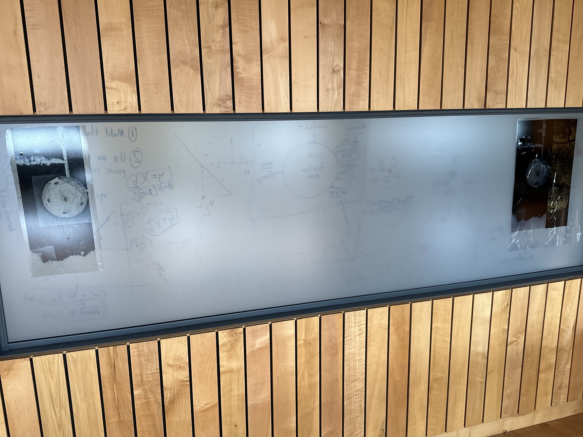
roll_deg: +1.9
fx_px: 488
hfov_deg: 61.7
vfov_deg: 48.2
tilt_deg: -14.0
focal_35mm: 29
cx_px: 287
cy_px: 230
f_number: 1.78
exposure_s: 1/60
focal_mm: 6.86
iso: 250
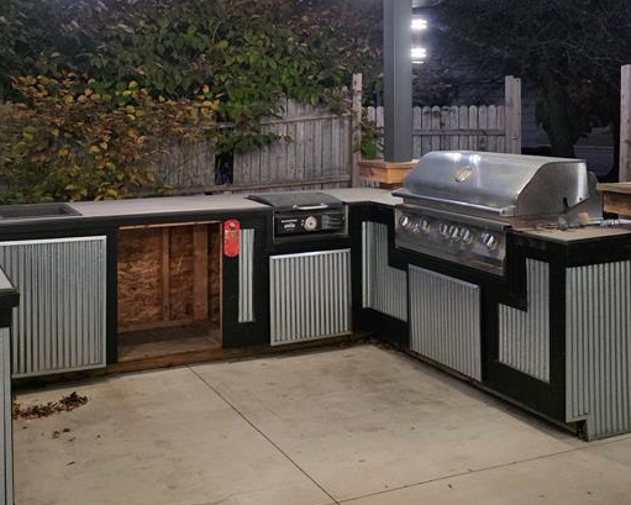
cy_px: 135
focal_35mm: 45
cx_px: 282
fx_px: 841
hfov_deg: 41.1
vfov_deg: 32.9
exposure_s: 1/120
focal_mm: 6.3
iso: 2000
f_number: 1.7
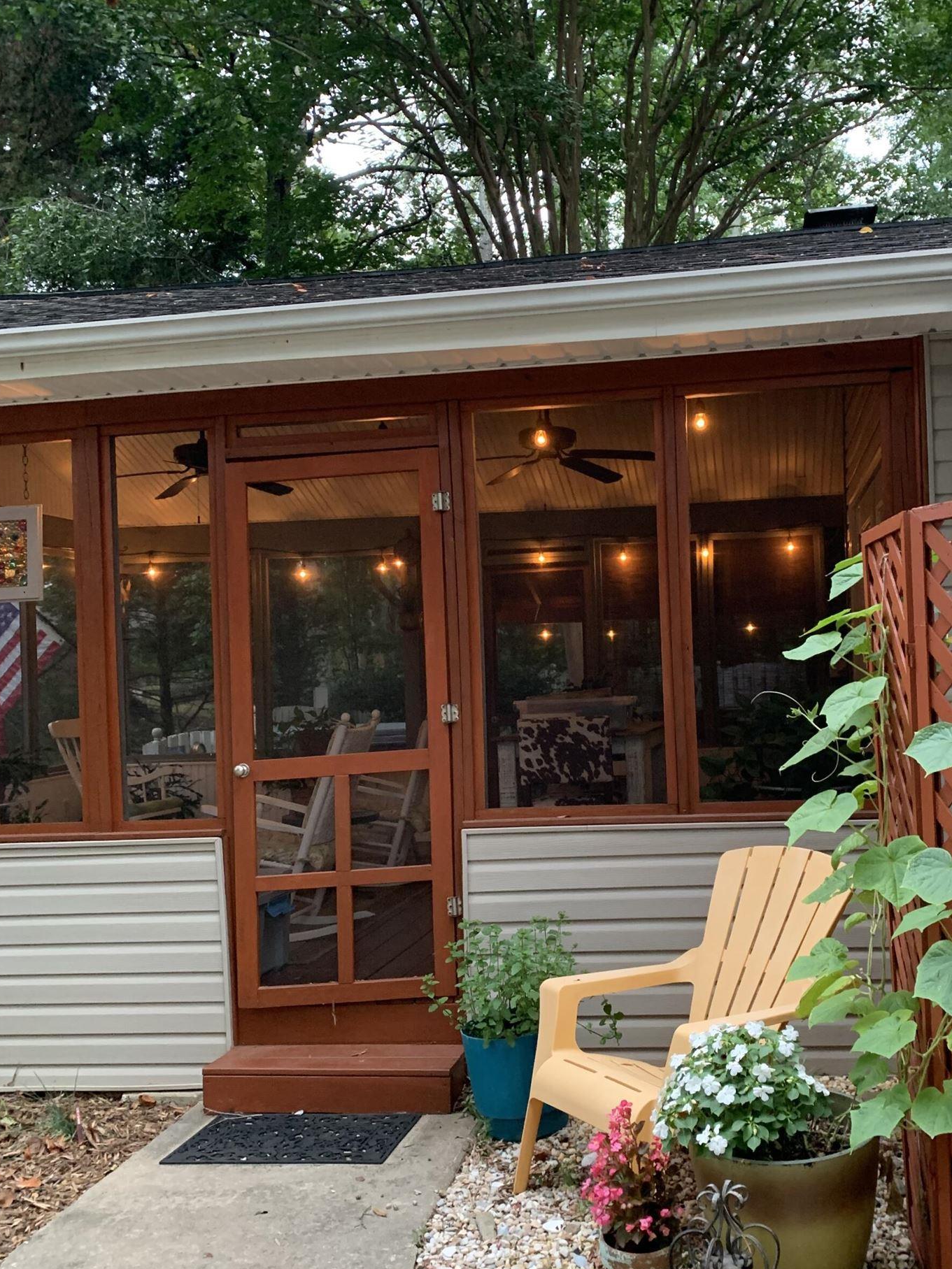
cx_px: 583
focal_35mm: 33
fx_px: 1210
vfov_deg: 55.4
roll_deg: +3.4
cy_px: 649
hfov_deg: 42.7
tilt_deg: +0.0
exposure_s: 1/40
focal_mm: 4.25
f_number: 1.8
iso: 400
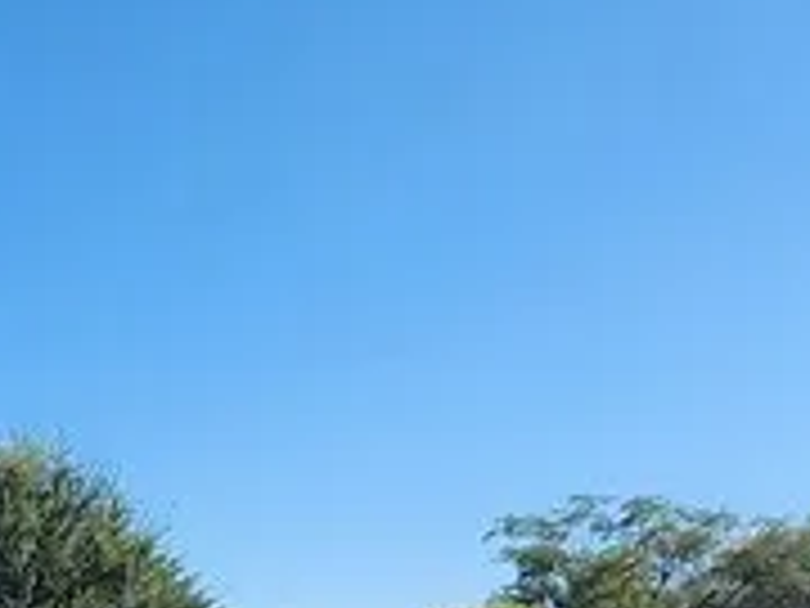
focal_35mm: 74
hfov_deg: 21.7
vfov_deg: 18.9
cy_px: 712
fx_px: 1732
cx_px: -423
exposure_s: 1/1785
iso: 50
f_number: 2.2
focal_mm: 2.2
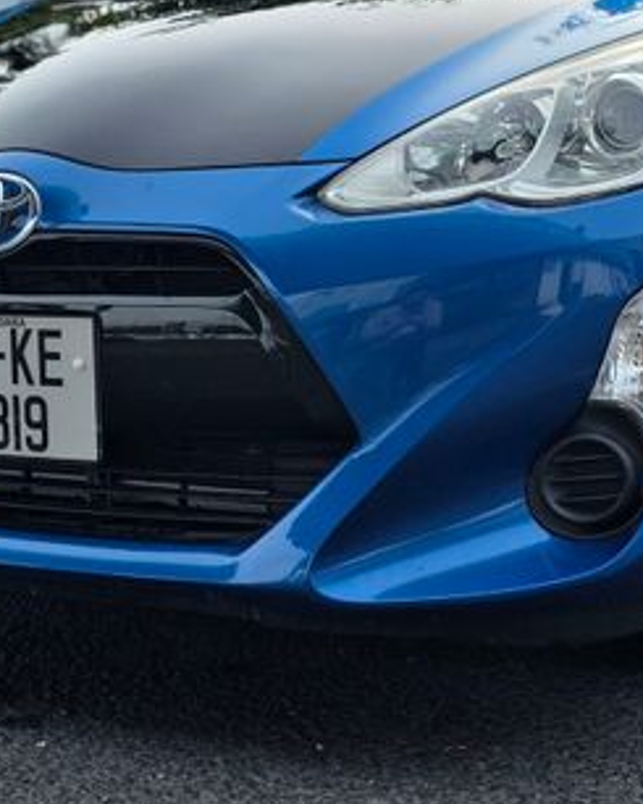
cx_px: 459
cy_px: 236
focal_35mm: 44
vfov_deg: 41.2
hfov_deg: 33.7
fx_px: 1046
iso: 80
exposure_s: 1/7944
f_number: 1.7
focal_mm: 6.3
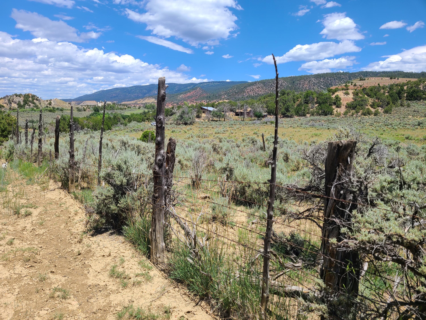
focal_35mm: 26
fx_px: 320
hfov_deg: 67.3
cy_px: 160
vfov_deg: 53.1
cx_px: 213
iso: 40
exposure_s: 1/2066
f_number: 1.8
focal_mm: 5.4
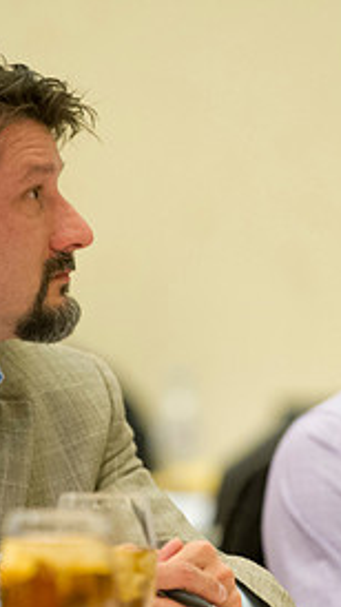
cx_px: 226
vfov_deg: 5.6
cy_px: 339
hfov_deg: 3.1
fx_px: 6241
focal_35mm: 388
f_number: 2.8
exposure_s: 1/60
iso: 3200
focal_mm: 175
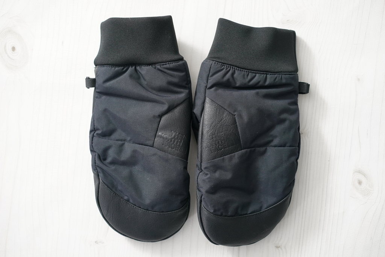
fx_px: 589
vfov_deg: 24.7
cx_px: 192
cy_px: 128
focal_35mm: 55
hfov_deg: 36.2
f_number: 4
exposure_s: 1/50
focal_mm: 55
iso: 1600
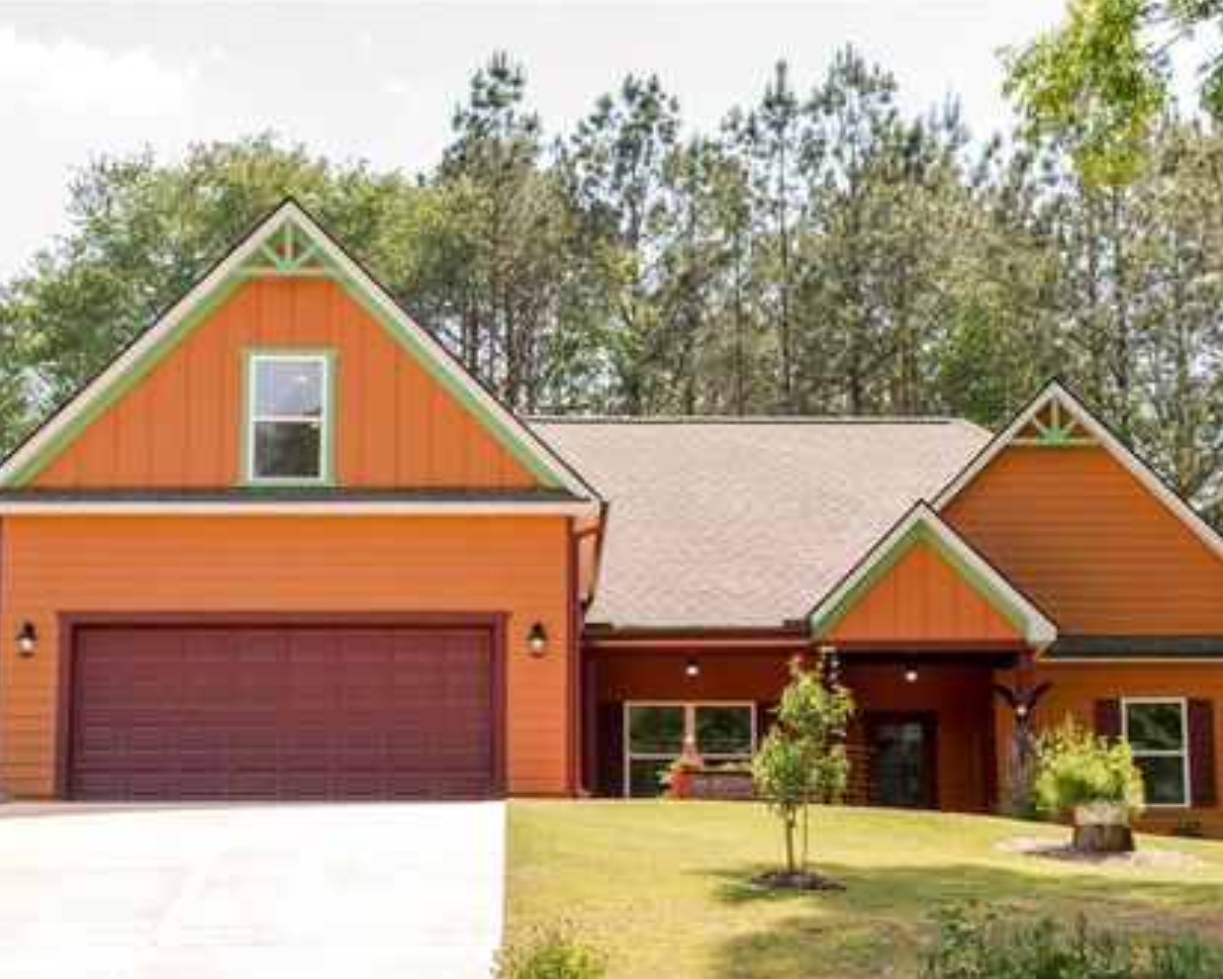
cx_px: 686
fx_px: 2969
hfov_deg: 23.3
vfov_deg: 18.7
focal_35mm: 82
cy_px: 491
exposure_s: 1/200
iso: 400
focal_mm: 48
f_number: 7.1
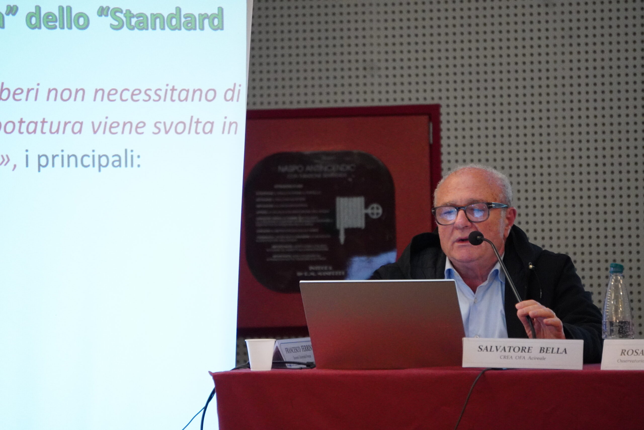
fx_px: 5635
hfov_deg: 6.5
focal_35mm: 315
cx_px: 322
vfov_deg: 4.4
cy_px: 215
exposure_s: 1/80
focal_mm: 210
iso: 6400
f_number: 6.3
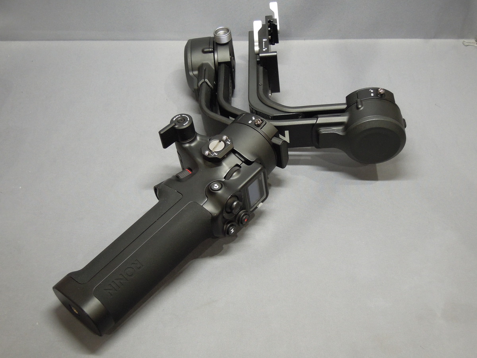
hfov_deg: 38.2
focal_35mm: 50
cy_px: 179
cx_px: 238
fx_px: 689
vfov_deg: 29.1
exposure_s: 1/50
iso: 400
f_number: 3.3
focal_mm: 9
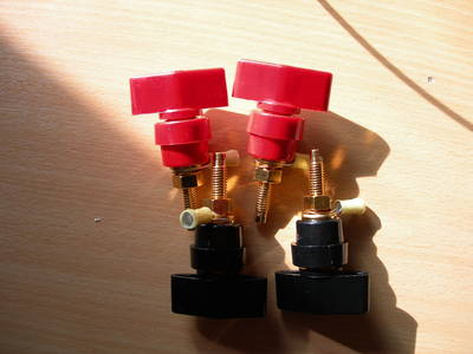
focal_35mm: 38
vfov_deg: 37.7
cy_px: 177
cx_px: 236
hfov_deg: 49.0
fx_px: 519
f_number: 2.8
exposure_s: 1/72.1
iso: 50
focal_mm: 7.8
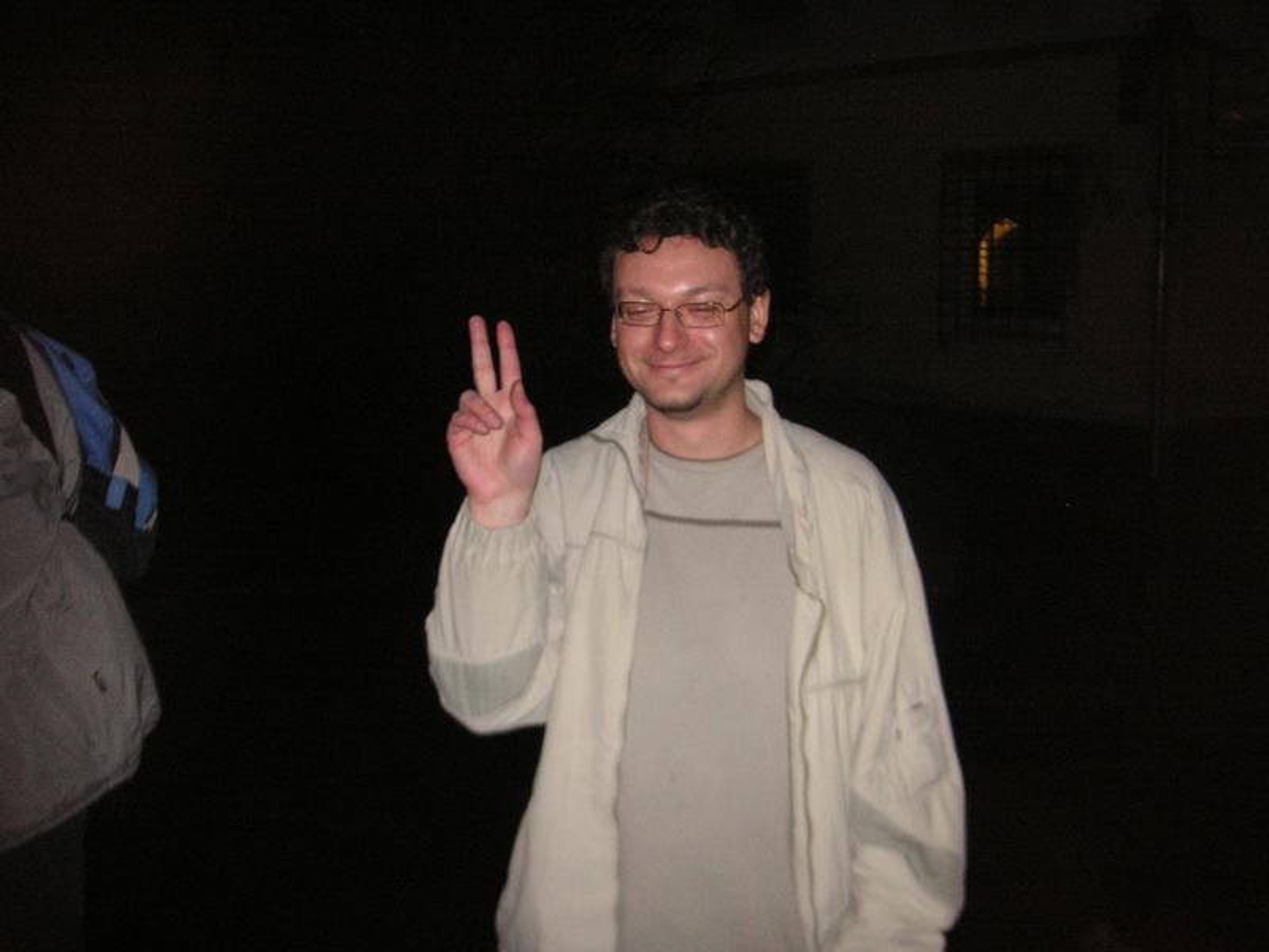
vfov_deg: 38.7
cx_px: 634
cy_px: 476
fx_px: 1356
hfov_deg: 50.1
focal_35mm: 37
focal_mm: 6.1
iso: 160
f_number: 2.8
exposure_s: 1/45
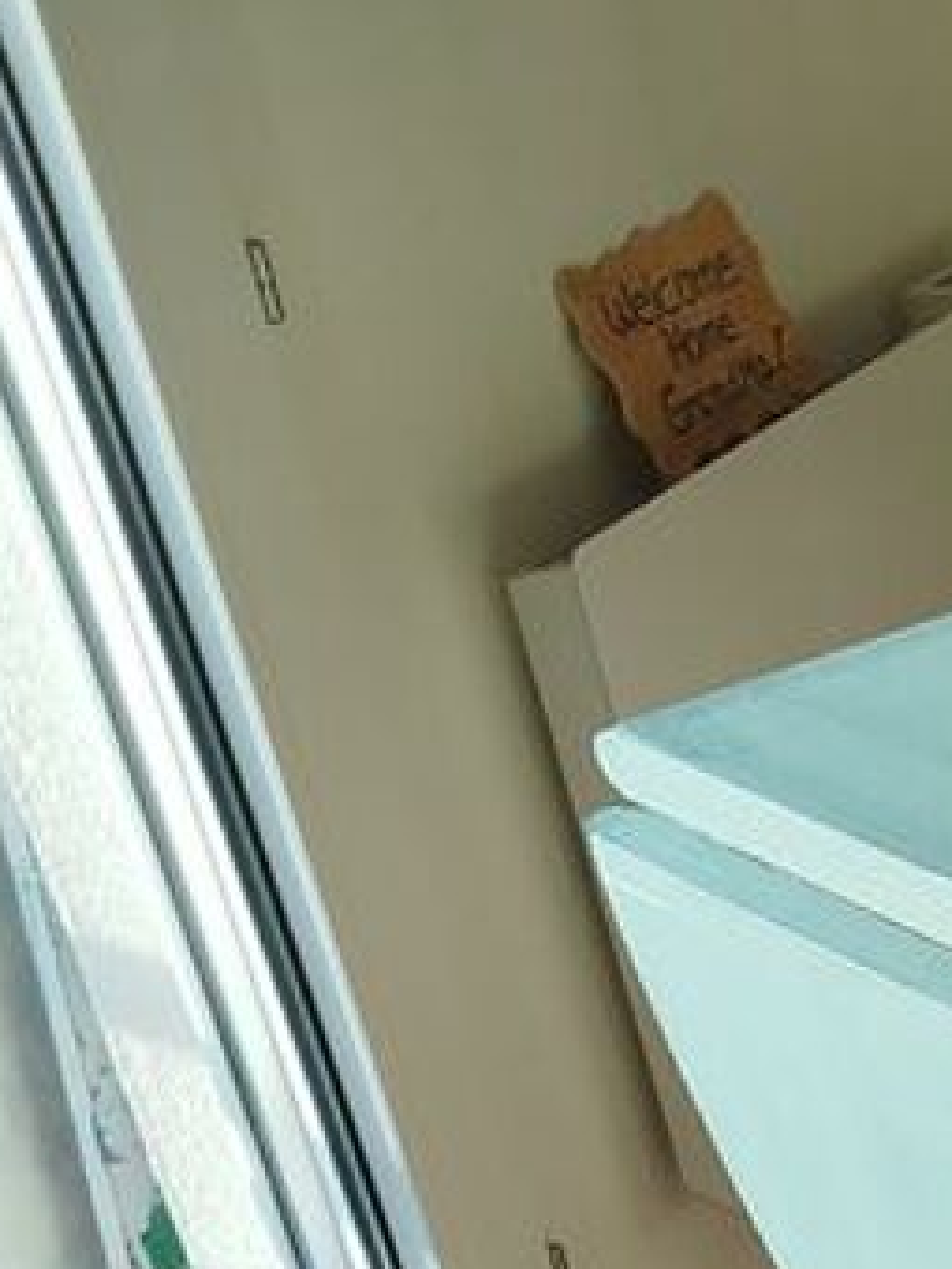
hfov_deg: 13.8
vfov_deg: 19.5
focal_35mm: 94
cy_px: 1558
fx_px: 3447
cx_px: 1788
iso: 50
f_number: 1.7
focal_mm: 5.31
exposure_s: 1/203
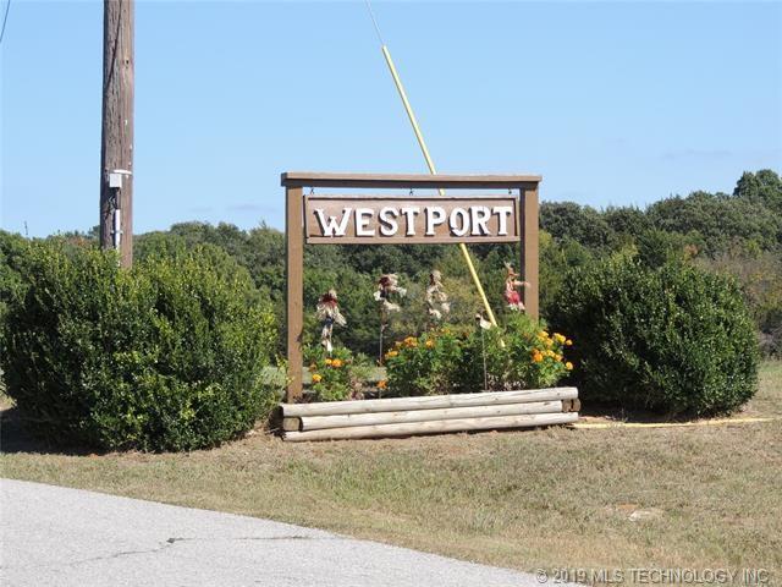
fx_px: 3050
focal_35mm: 135
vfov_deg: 11.0
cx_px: 391
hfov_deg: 14.6
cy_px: 294
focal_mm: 24
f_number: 4.3
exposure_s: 1/500
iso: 100
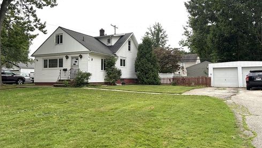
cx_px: 134
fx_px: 202
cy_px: 68
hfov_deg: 66.0
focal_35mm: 29
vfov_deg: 40.2
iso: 50
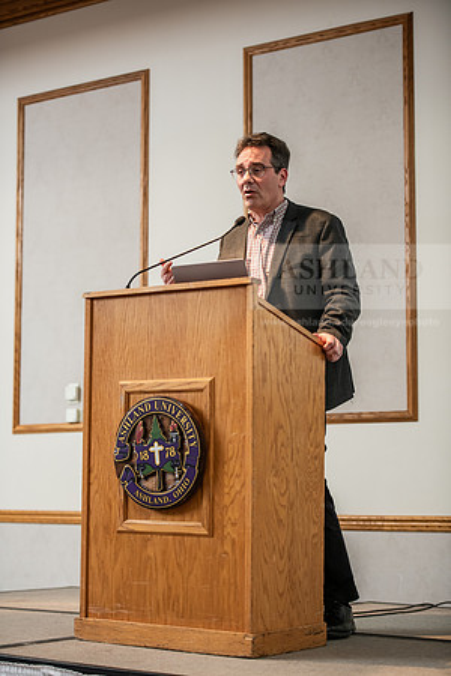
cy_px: 338
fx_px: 1409
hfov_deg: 18.2
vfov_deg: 27.0
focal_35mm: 75
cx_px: 226
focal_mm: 75
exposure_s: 1/160
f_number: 2.8
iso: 1000
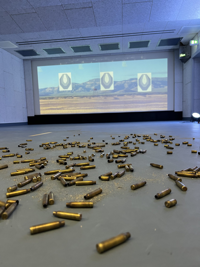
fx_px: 200
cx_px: 100
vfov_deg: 67.3
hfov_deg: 53.1
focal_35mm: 26
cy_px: 134
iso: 160
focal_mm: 5.7
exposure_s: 1/59
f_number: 1.5
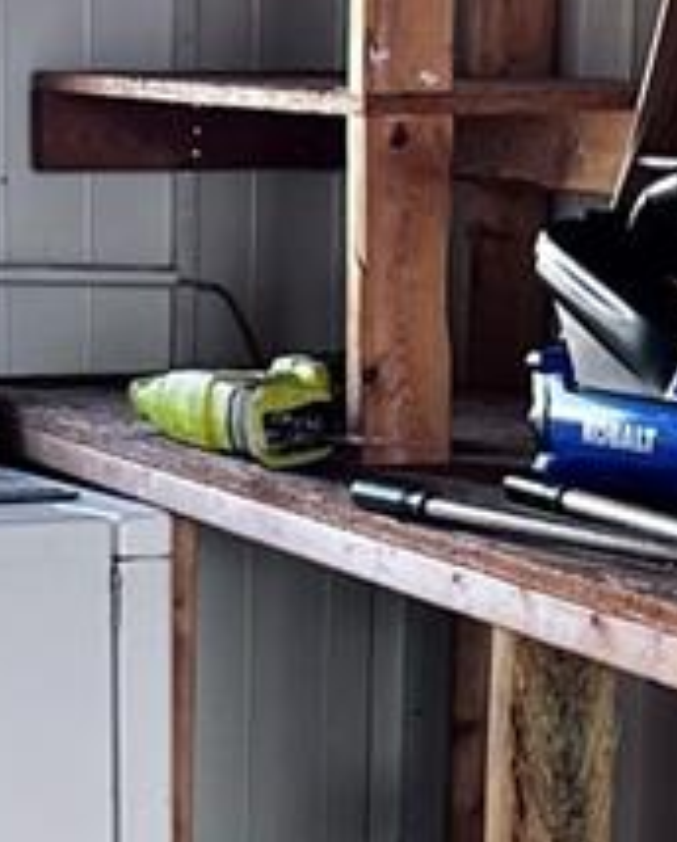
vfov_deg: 13.4
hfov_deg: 10.9
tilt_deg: -11.9
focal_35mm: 142
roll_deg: +0.4
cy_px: 814
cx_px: 146
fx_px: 3546
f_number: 1.5
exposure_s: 1/121
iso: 100
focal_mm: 5.7
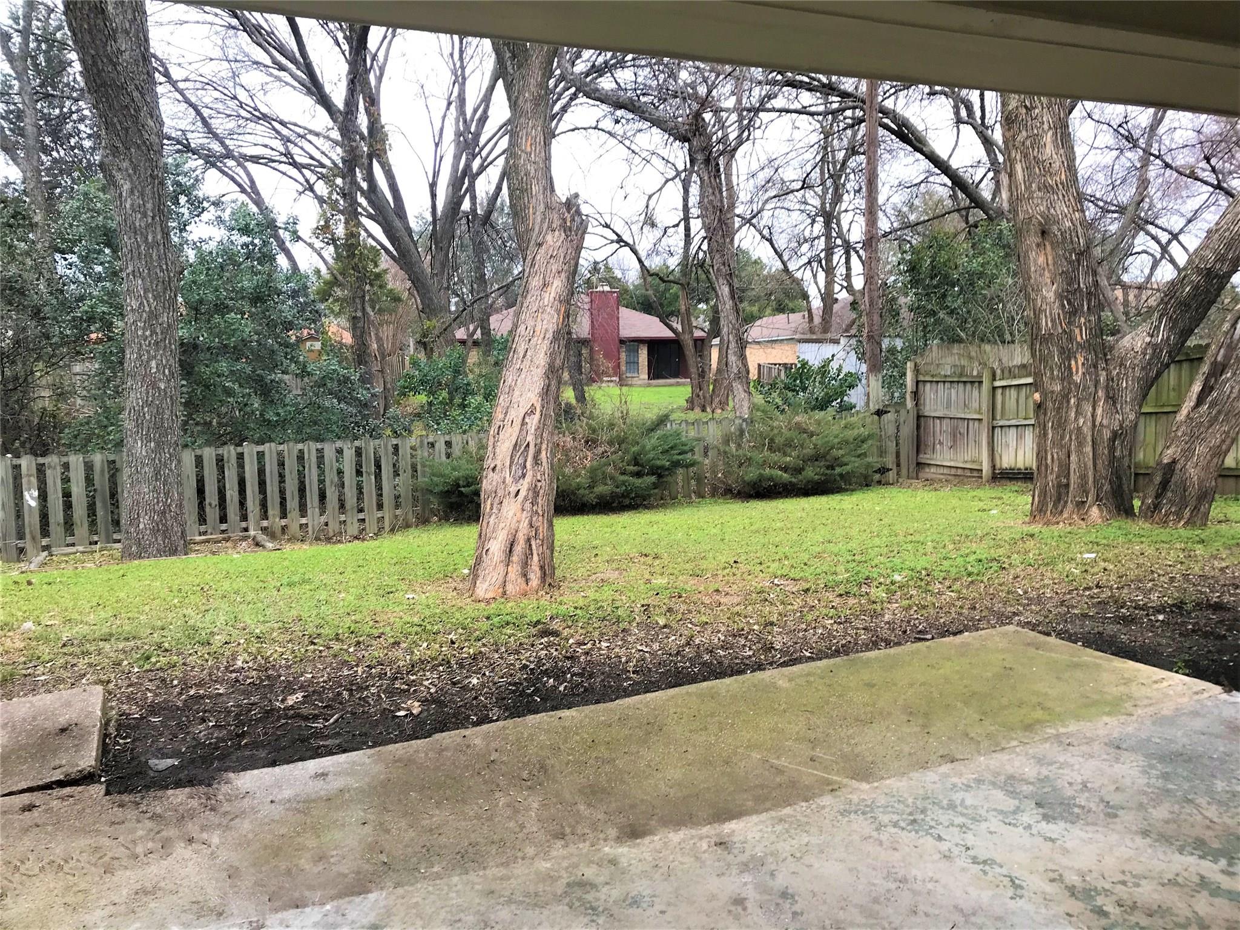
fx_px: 1003
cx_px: 620
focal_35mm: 28
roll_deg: +0.4
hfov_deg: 63.4
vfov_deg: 49.7
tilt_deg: -5.2
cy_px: 465
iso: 25
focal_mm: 3.99
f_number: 1.8
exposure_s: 1/60
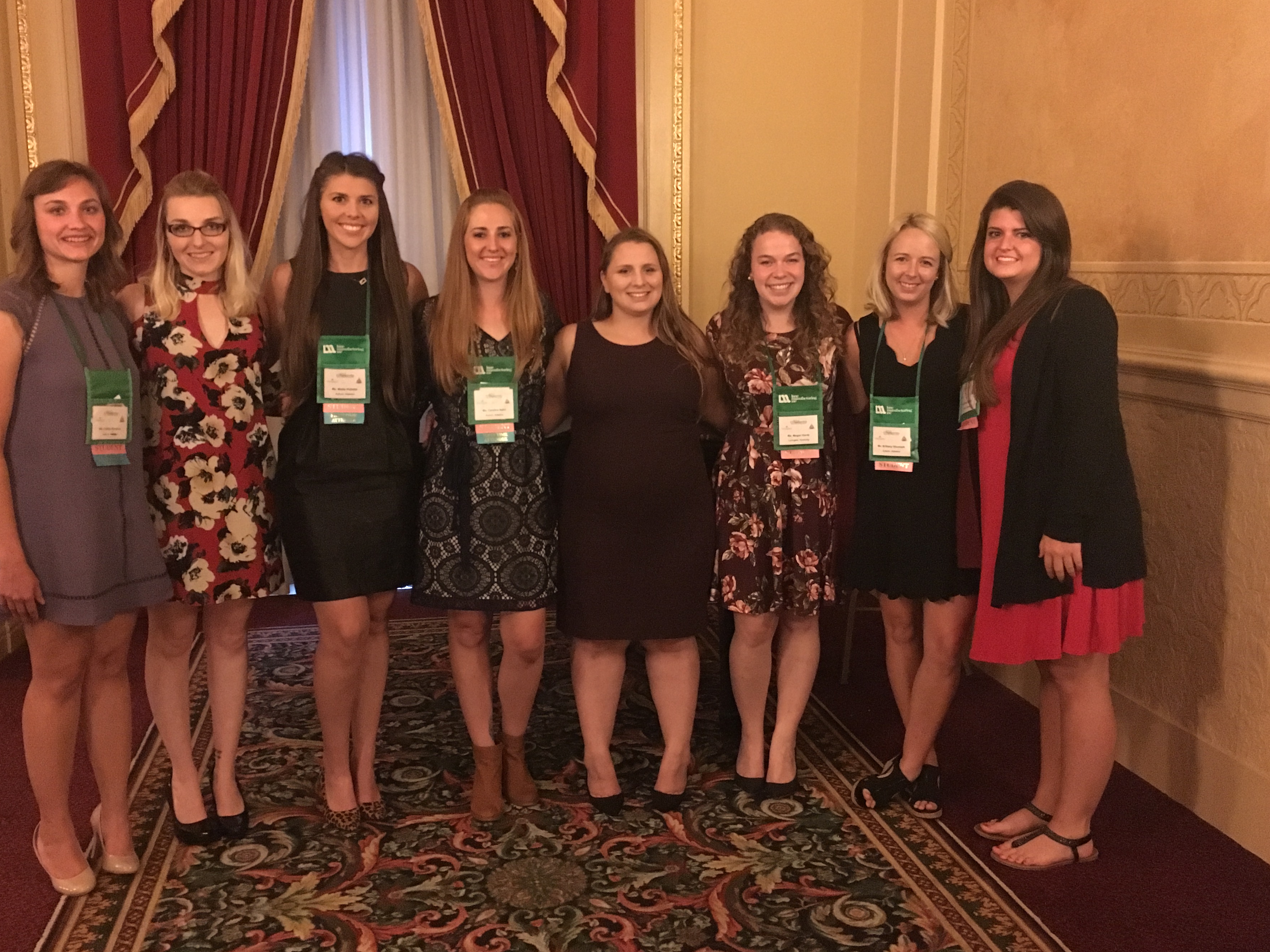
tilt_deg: -8.8
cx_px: 599
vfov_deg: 42.9
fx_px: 1211
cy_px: 462
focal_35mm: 33
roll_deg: +0.8
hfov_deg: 55.3
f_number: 2.2
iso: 800
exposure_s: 1/15
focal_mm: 4.15
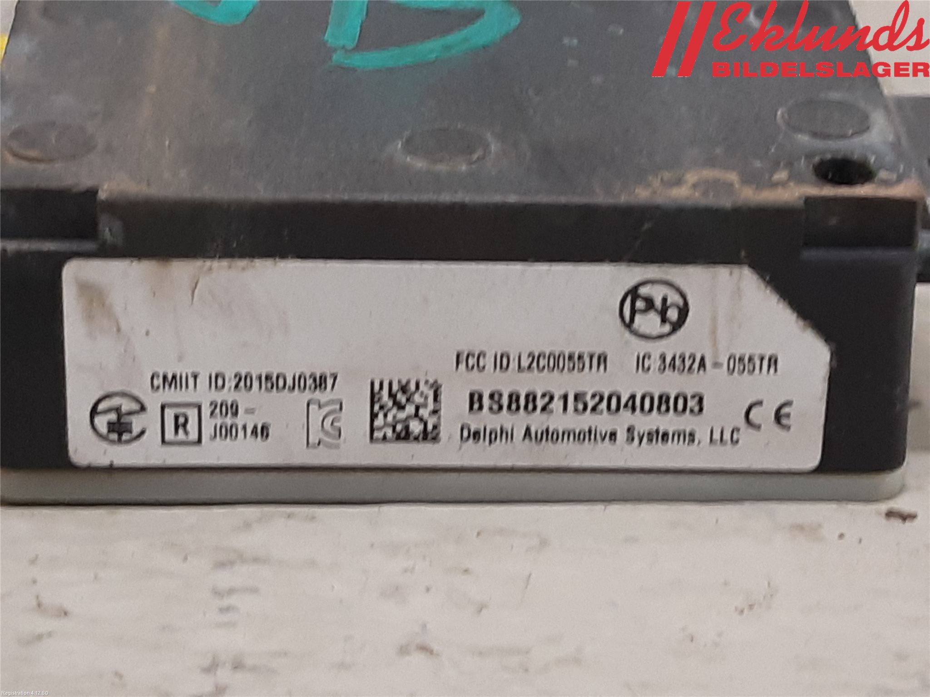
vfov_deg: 53.1
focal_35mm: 26
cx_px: 465
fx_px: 699
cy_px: 348
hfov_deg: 67.3
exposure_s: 1/50
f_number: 1.7
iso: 160
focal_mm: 3.93
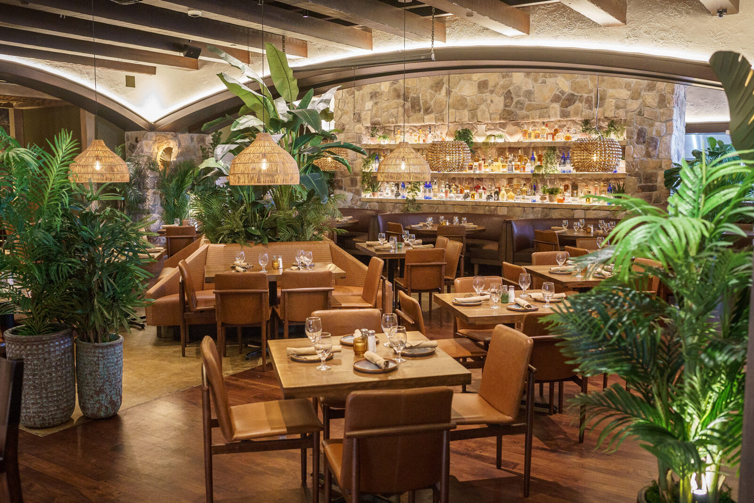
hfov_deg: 54.4
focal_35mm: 35
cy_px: 252
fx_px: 733
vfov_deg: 37.9
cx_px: 377
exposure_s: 1/250
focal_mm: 35
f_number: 2.8
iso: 5000
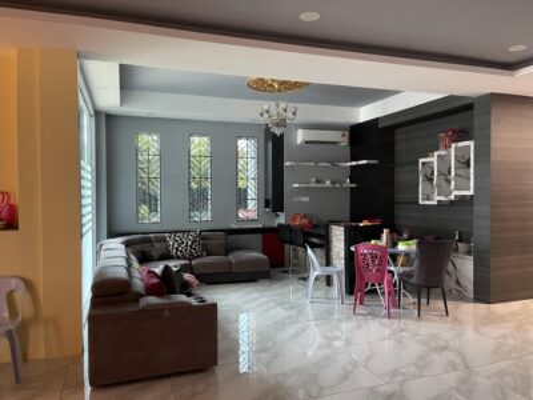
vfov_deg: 54.9
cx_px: 266
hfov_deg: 69.4
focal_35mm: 25
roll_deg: -0.4
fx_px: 385
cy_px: 200
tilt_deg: -1.5
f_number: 1.6
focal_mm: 5.1
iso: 500
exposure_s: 1/50
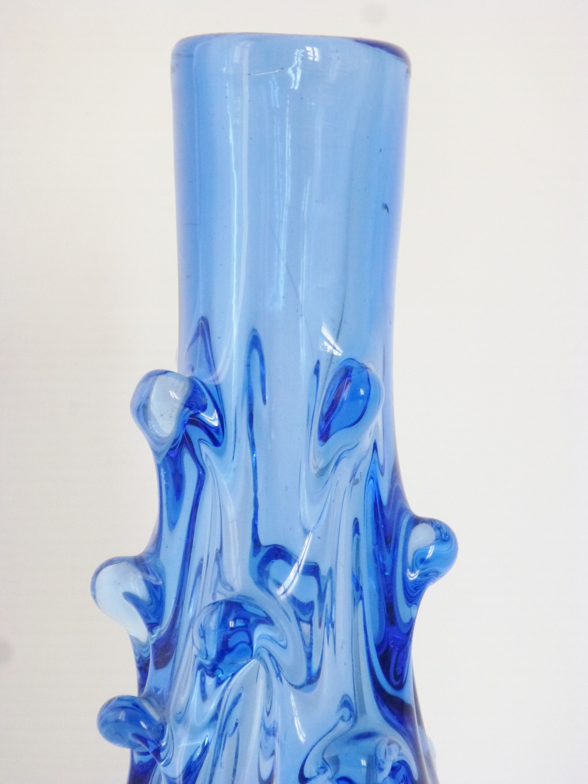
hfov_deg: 4.4
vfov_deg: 5.9
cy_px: 392
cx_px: 294
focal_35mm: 336
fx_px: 7610
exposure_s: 1/80
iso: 400
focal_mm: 60
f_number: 5.9
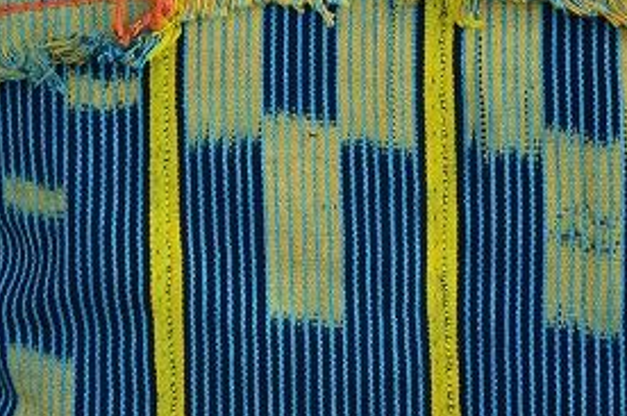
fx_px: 3130
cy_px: 224
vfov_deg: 7.6
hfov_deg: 11.4
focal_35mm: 180
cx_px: 226
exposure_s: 1/60
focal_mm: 42
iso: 400
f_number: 8
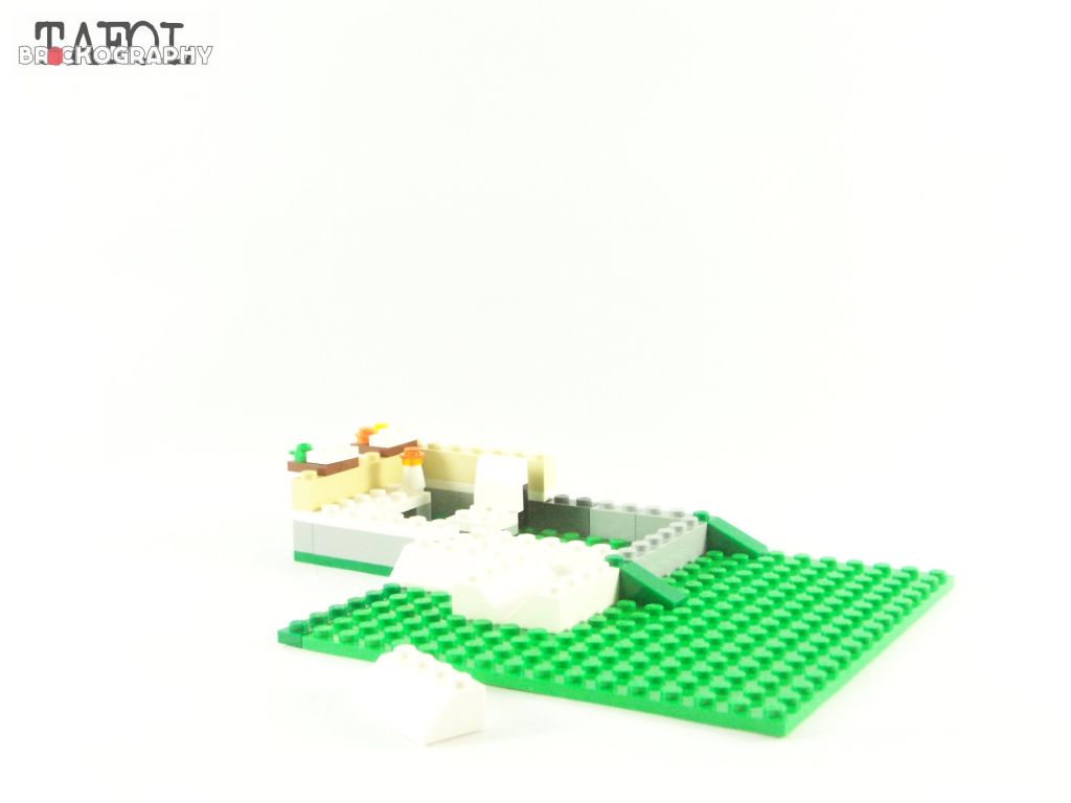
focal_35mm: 51
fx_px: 1578
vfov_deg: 28.6
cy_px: 402
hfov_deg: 37.5
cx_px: 536
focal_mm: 8.5
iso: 400
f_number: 4
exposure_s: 1/60
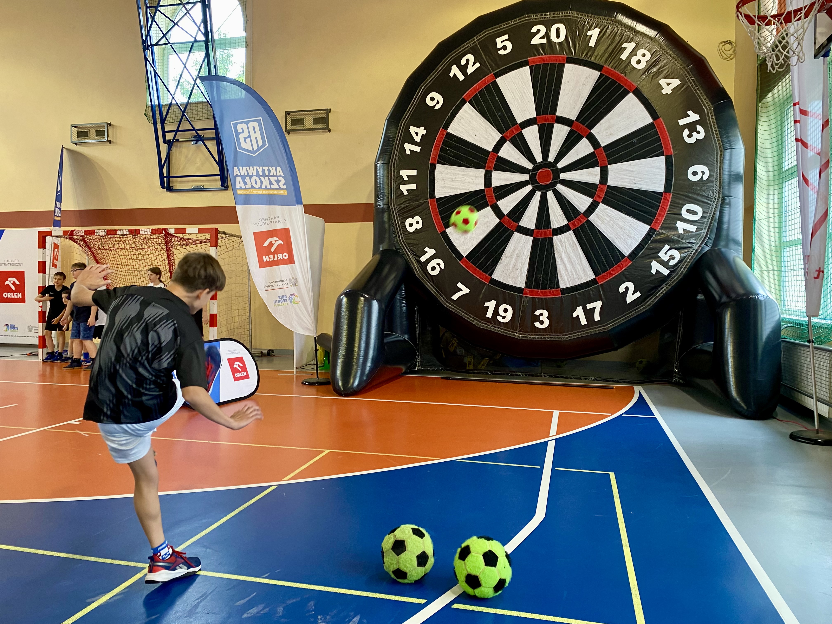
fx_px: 625
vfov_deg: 53.1
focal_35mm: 26
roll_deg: -0.4
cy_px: 312
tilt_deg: -2.8
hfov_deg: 67.3
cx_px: 416
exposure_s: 1/89
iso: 125
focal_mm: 4.25
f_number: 1.8
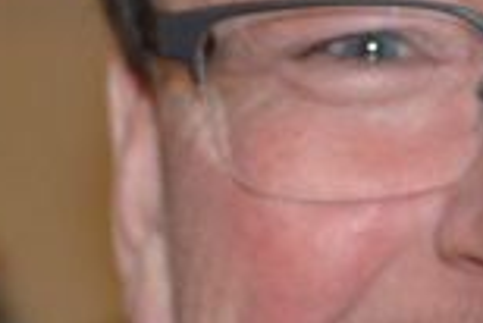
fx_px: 4176
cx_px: 558
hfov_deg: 6.6
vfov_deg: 4.4
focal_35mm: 311
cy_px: 188
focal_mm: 40
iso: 800
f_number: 5.3
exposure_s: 1/30
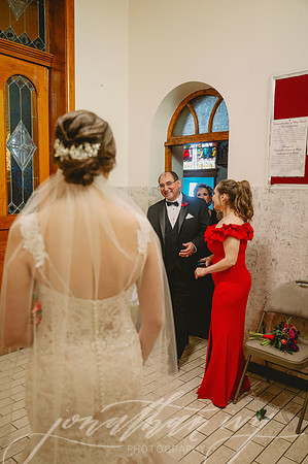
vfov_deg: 62.8
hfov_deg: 44.2
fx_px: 379
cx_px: 154
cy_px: 232
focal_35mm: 30
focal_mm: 29.5
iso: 2000
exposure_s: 1/320
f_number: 2.8
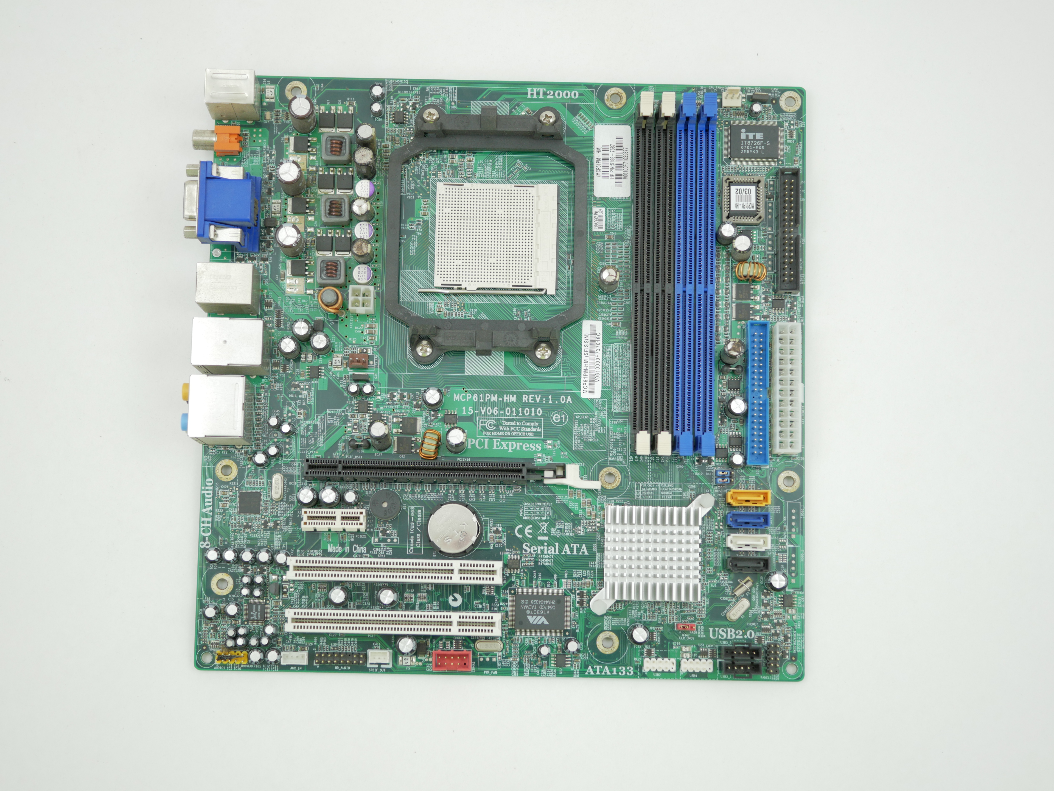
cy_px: 396
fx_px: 1828
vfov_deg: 24.4
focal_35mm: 60
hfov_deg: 32.2
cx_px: 527
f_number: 2.8
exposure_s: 1/125
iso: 200
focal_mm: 30
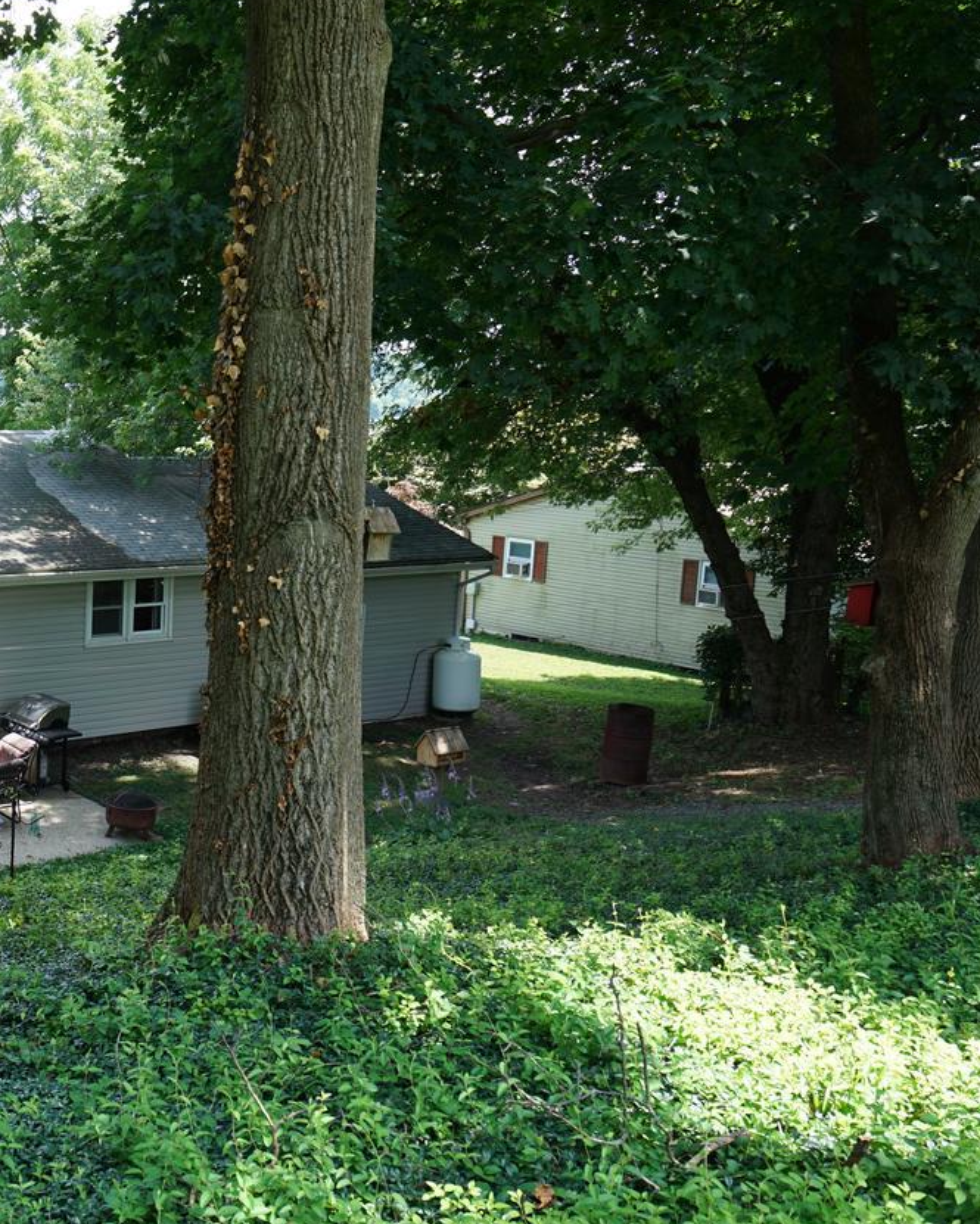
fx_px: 1341
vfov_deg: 49.1
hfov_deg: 34.3
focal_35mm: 37
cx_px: -119
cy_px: 588
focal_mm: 16
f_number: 5.6
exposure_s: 1/80
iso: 100
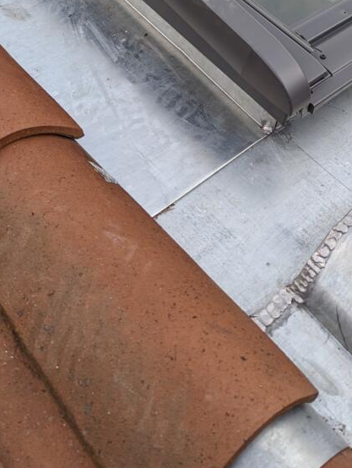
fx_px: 703
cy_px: -24
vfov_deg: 33.0
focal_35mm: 52
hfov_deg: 27.5
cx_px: 284
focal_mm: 6.81
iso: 45
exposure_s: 1/124
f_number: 1.85
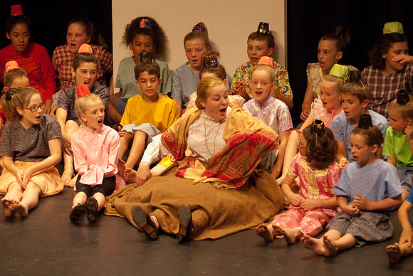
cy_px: 138
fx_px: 2756
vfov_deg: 5.7
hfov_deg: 8.6
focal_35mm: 240
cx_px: 206
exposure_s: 1/160
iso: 1000
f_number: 2.8
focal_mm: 160
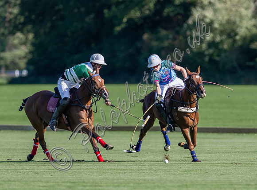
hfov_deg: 2.8
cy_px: 132
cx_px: 166
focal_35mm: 711
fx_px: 5254
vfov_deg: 2.1
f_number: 3.2
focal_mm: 300
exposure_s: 1/2500
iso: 160
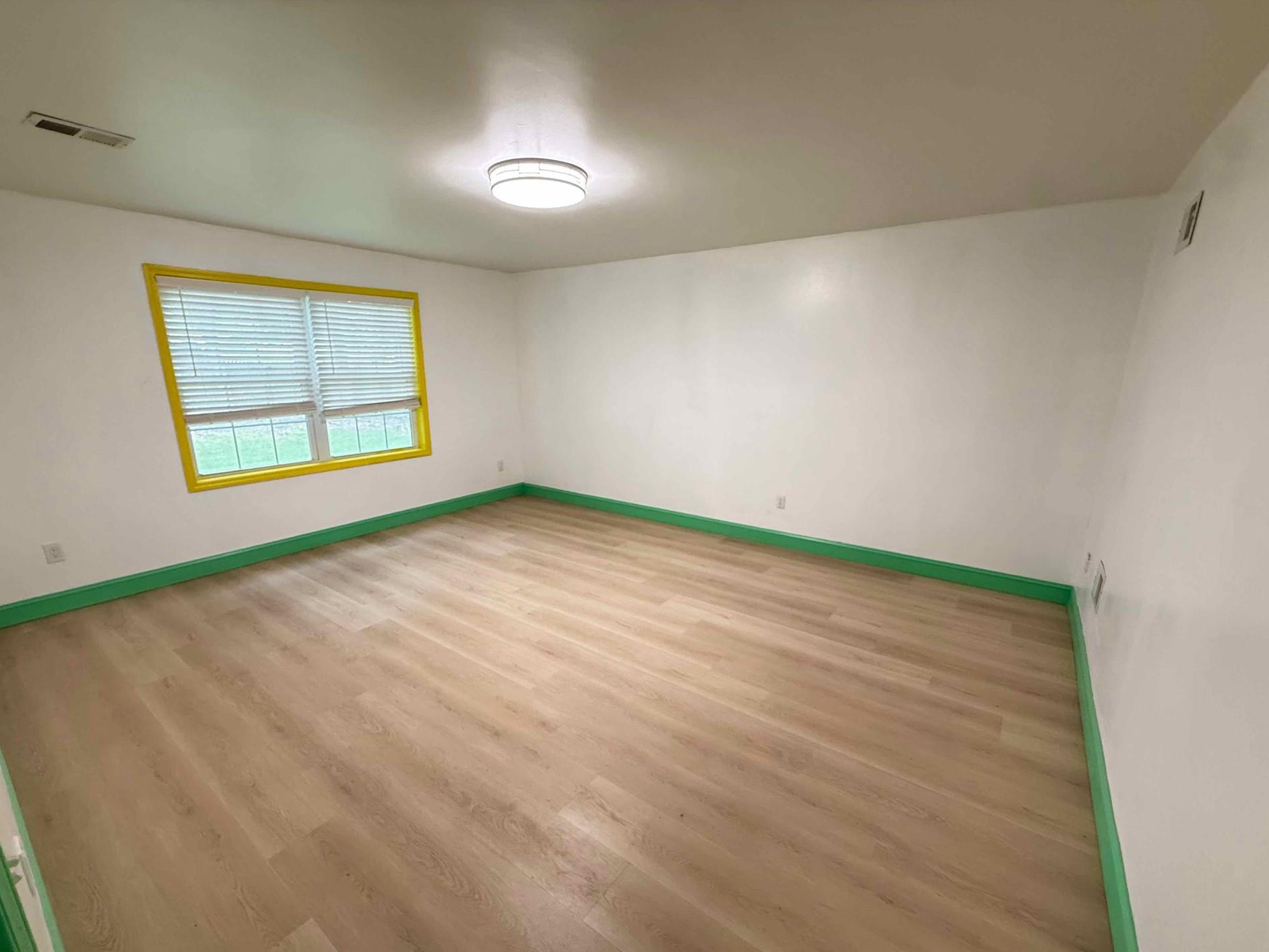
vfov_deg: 81.7
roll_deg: -0.4
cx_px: 629
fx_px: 550
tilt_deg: -14.6
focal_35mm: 15
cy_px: 509
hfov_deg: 98.2
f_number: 2.2
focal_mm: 2.22
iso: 400
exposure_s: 1/60
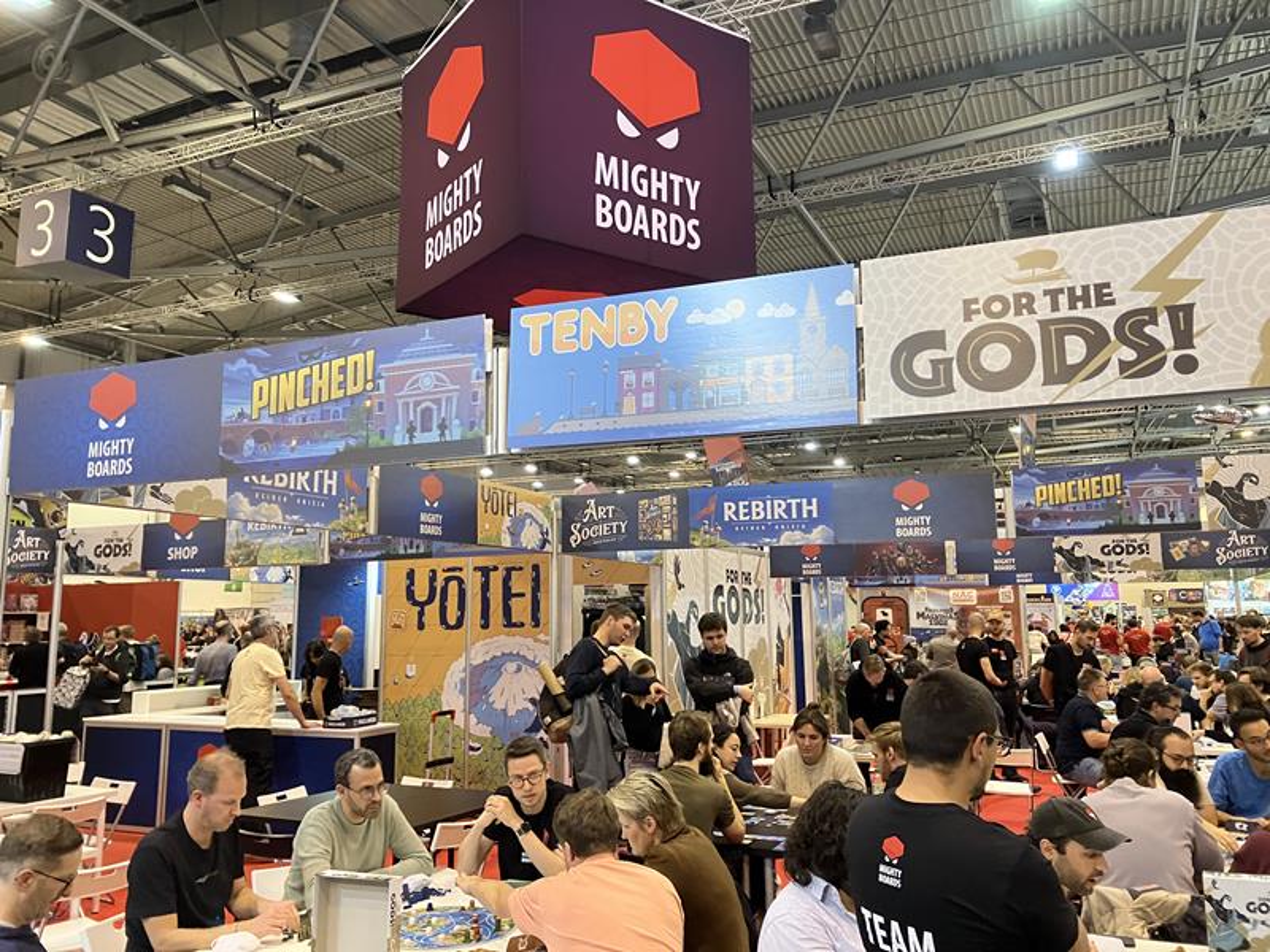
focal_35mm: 28
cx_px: 635
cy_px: 476
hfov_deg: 63.4
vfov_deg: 49.7
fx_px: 1027
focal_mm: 3.99
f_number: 1.8
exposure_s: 1/50
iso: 250
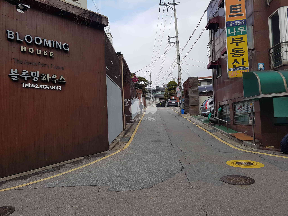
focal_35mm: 26
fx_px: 216
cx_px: 144
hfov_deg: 67.3
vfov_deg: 53.1
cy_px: 108
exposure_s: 1/1324
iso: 50
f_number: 1.7
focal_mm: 4.2
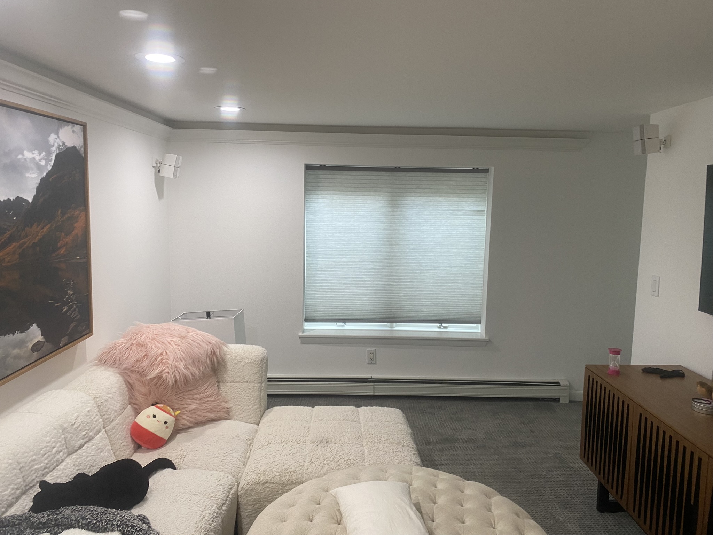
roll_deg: -0.4
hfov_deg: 67.3
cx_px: 356
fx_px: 536
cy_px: 268
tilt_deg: -5.8
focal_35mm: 26
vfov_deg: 53.1
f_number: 1.8
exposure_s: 1/60
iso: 80
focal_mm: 4.25
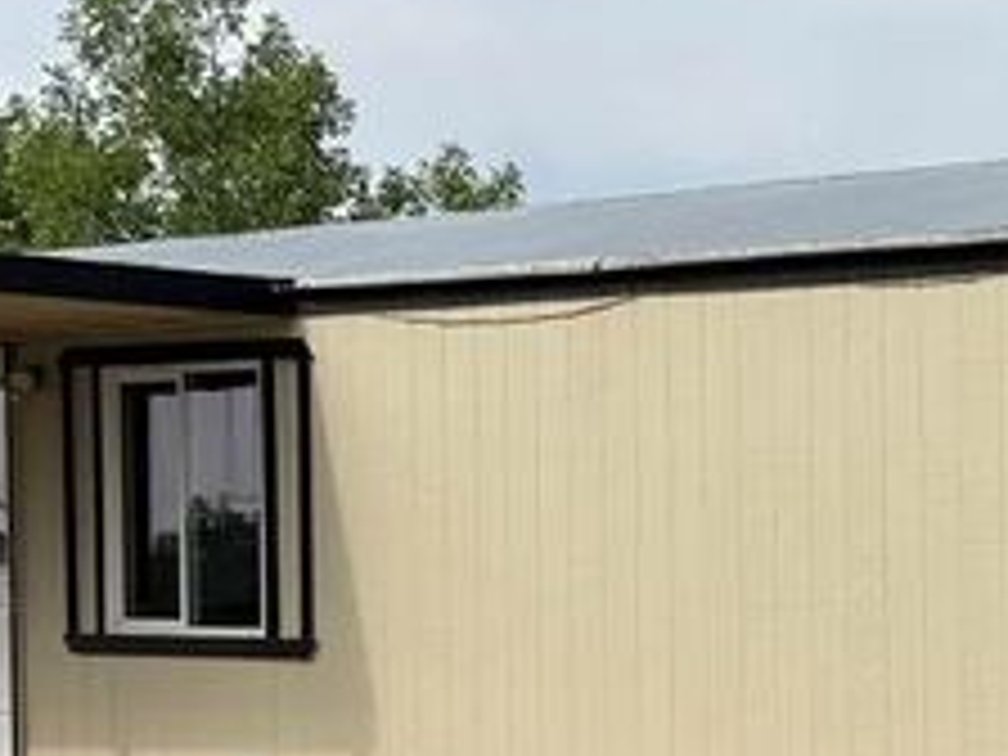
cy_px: 940
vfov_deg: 12.1
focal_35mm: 119
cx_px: 1755
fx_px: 3465
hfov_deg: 14.7
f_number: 1.6
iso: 50
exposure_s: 1/4329
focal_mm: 5.96
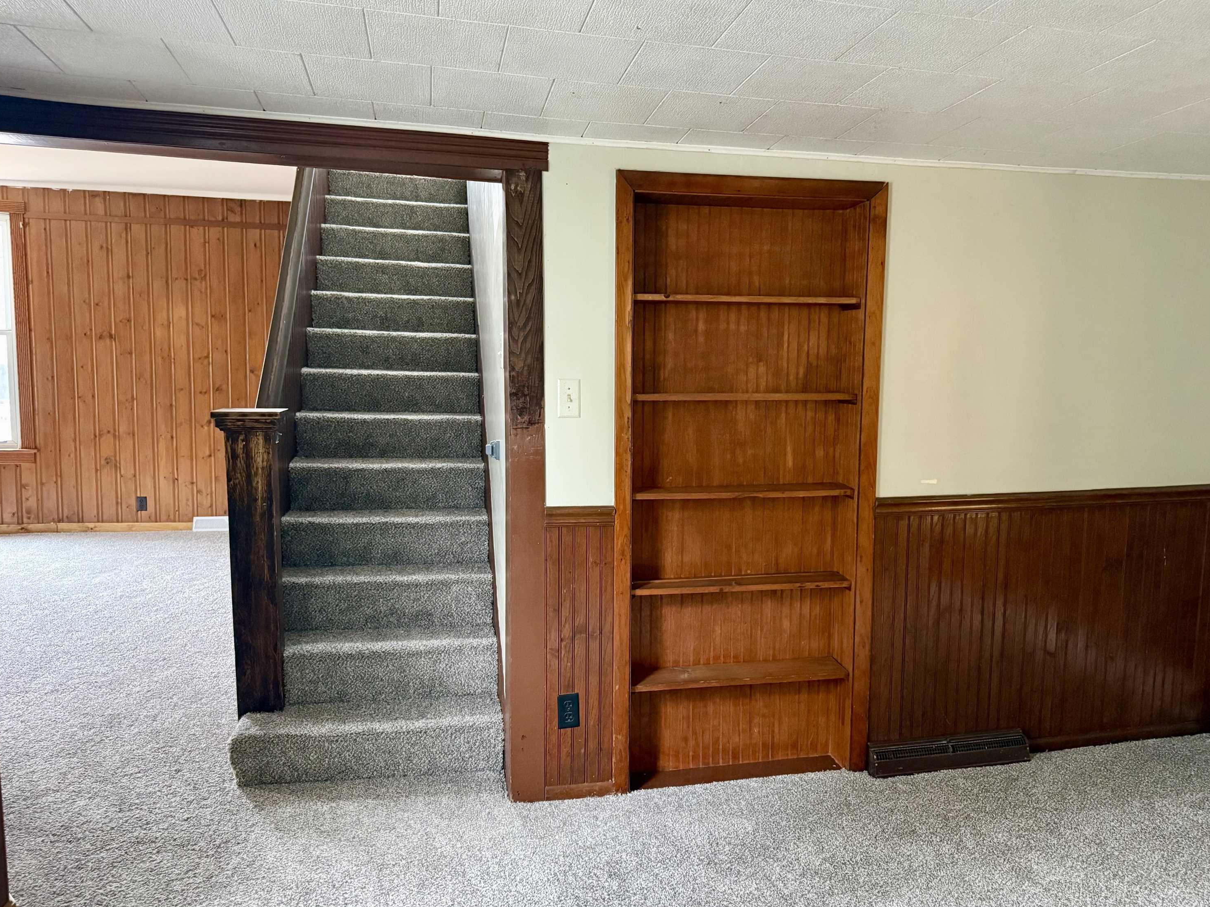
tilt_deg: -5.6
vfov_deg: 54.9
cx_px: 625
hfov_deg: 69.4
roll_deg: -0.5
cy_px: 446
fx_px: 874
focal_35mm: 25
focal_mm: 6.76
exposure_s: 1/40
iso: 1000
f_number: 1.78
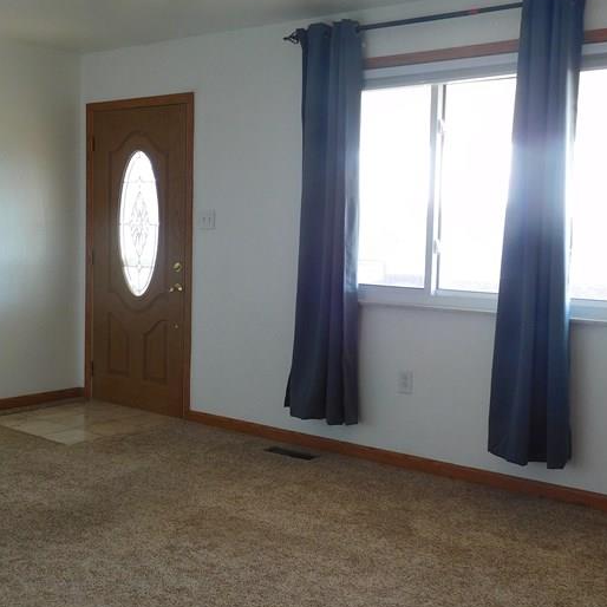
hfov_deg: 38.3
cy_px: 302
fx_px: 873
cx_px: 263
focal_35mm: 44
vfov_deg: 38.3
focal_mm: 4.5
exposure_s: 1/30
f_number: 3.4
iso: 125
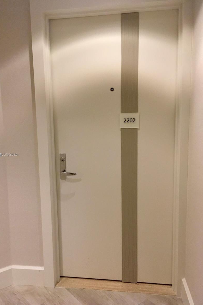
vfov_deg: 60.3
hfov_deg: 42.2
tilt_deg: -6.4
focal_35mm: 31
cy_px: 155
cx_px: 87
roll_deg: +2.3
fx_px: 262
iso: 125
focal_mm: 4.15
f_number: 2.2
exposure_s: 1/30
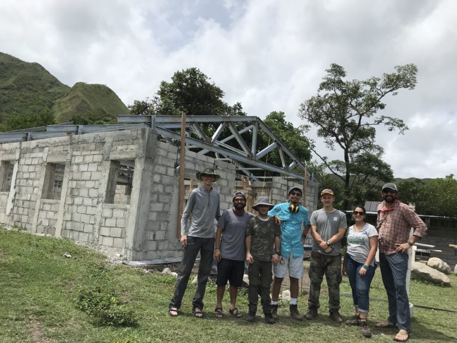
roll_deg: -6.5
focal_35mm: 28
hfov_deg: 63.4
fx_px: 370
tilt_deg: +10.1
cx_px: 228
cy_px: 172
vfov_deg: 49.7
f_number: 1.8
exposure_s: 1/4566
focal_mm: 3.99
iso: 20
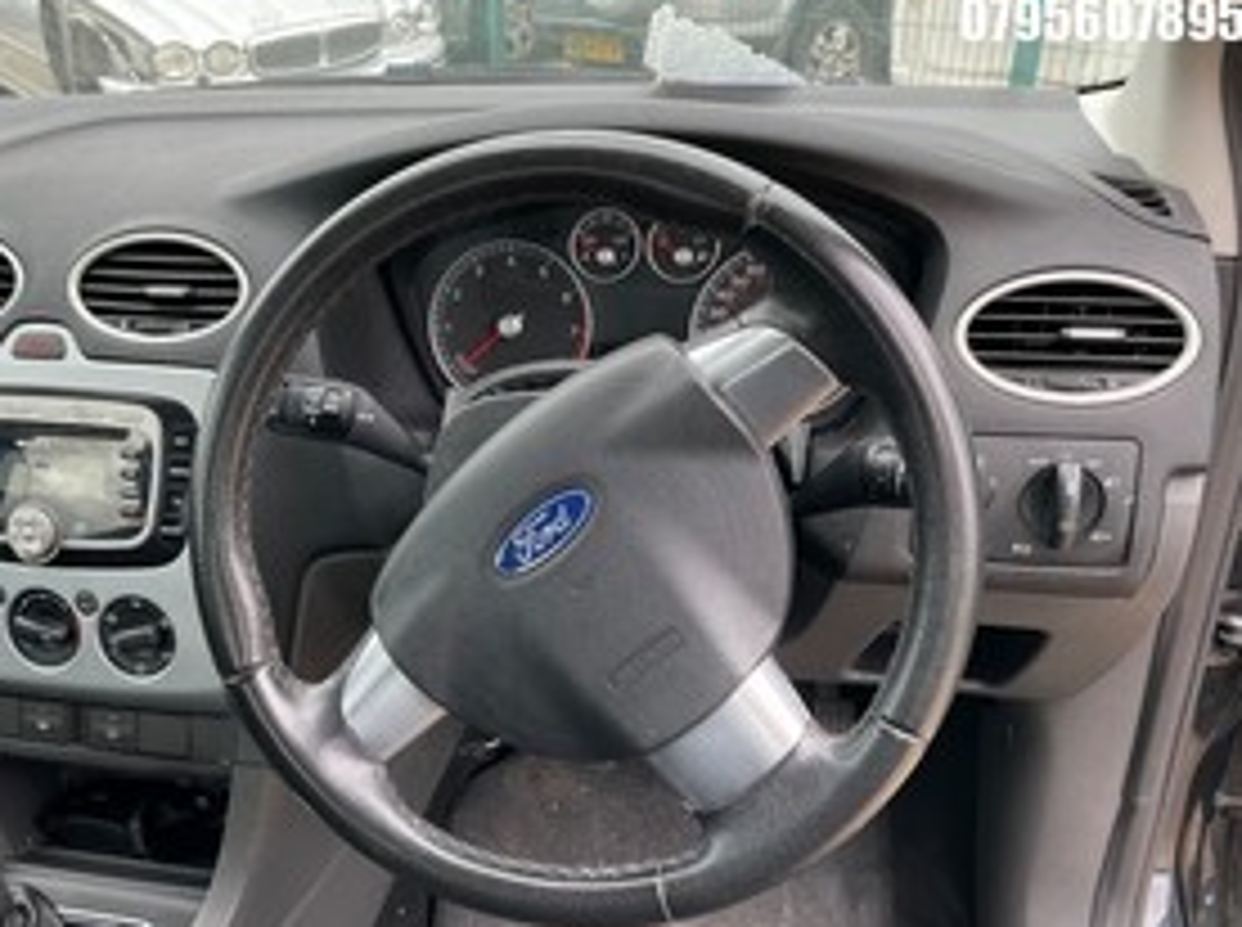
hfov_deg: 55.0
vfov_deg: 42.7
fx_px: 1182
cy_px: 522
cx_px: 495
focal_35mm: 33
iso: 40
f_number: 1.6
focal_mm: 4.2
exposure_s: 1/121
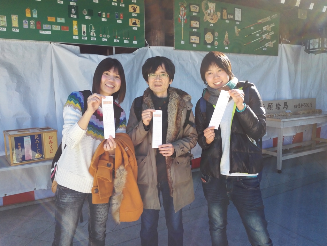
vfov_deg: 48.2
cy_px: 123
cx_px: 164
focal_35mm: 29
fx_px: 274
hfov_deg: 61.7
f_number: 2
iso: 100
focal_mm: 3.8
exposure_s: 1/498
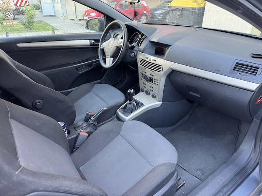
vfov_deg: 56.8
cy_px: 98
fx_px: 182
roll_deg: -0.8
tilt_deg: -26.8
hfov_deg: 71.6
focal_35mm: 24
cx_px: 131
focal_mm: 6.76
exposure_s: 1/111
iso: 200
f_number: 1.78
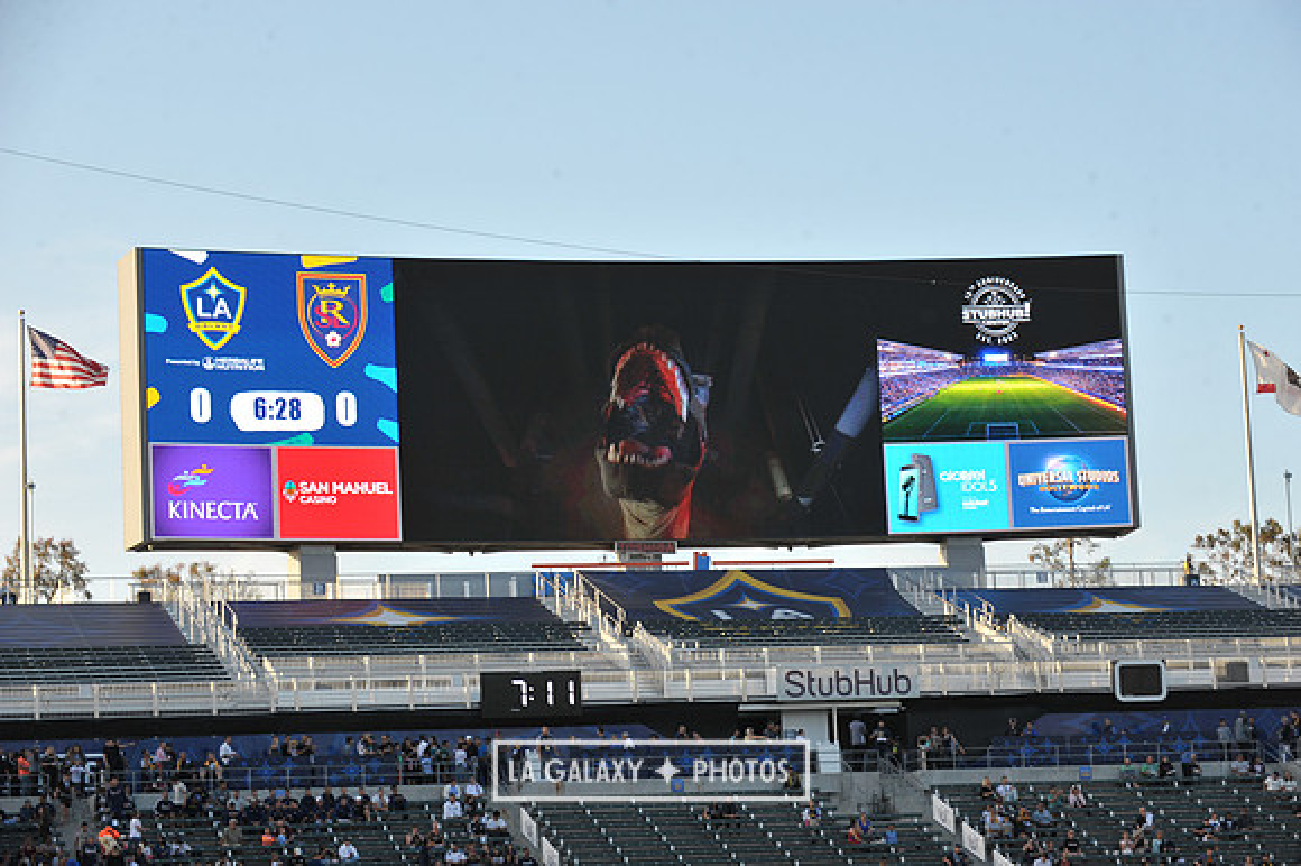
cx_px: 650
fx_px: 3792
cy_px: 433
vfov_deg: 13.0
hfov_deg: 19.5
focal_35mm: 105
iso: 400
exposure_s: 1/320
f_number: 9
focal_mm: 105
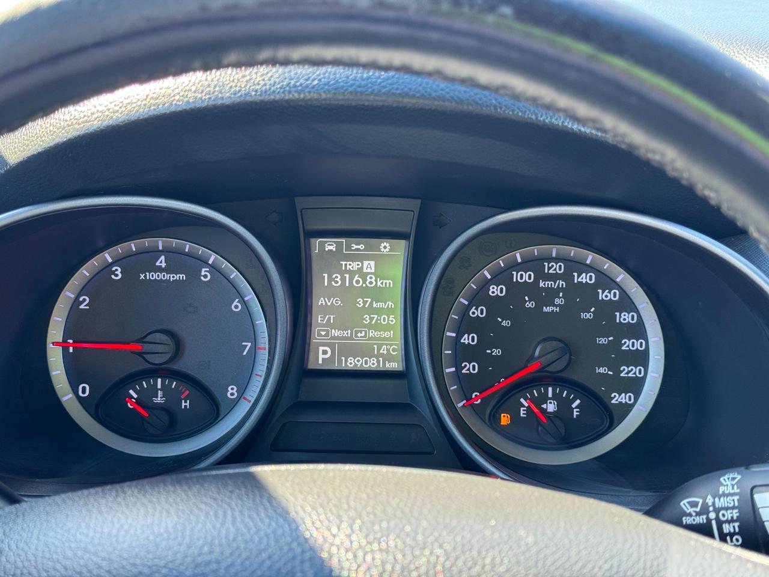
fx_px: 1066
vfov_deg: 30.3
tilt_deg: -22.2
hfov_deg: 39.7
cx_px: 384
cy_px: 288
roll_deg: -2.2
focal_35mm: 48
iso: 125
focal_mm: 6.76
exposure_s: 1/60
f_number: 1.78
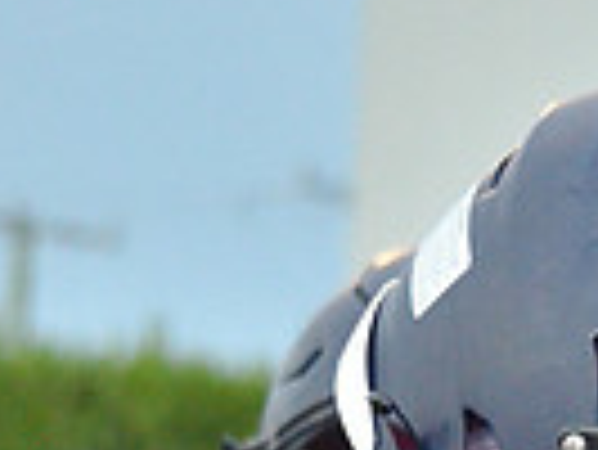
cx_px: 495
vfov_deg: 3.8
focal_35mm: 388
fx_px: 6709
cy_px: 1197
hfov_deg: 5.1
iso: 4000
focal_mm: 62
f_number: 4.5
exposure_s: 1/500
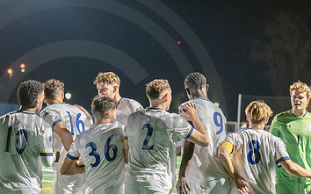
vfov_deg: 11.2
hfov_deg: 17.7
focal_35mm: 117
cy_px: 129
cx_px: 72
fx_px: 991
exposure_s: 1/250
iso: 2500
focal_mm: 70
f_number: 3
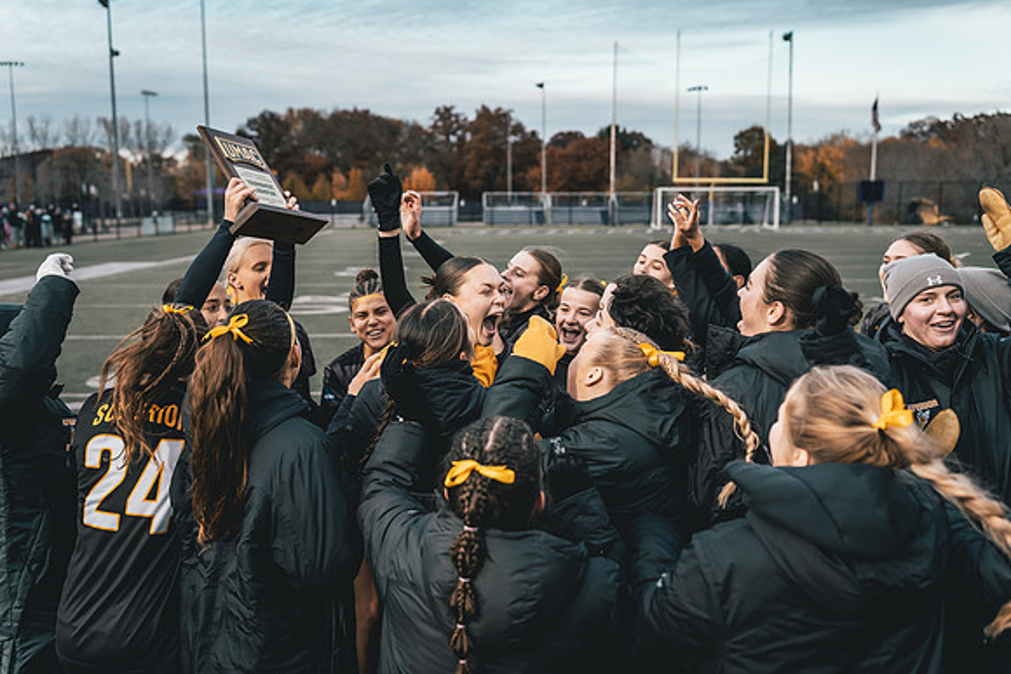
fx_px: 983
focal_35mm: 35
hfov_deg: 54.4
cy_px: 337
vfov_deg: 37.9
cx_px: 506
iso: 800
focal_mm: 35
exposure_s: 1/1600
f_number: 2.8
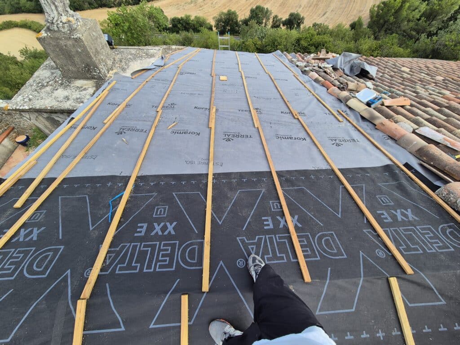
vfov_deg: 89.9
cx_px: 230
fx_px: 173
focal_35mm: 13
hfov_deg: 106.2
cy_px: 172
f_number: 2.2
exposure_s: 1/638
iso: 50
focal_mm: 2.2
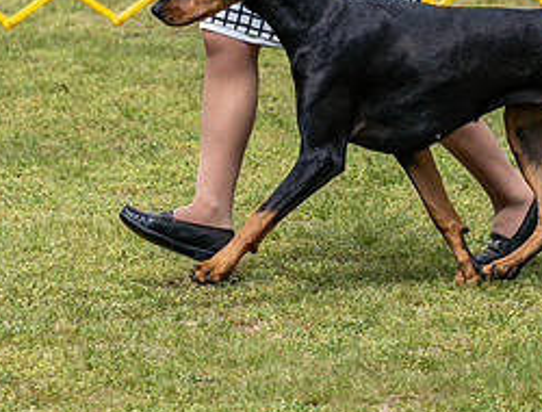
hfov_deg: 4.7
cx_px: 385
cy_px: -36
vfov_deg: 3.6
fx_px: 6624
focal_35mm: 421
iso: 100
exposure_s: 1/800
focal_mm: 132
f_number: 5.6
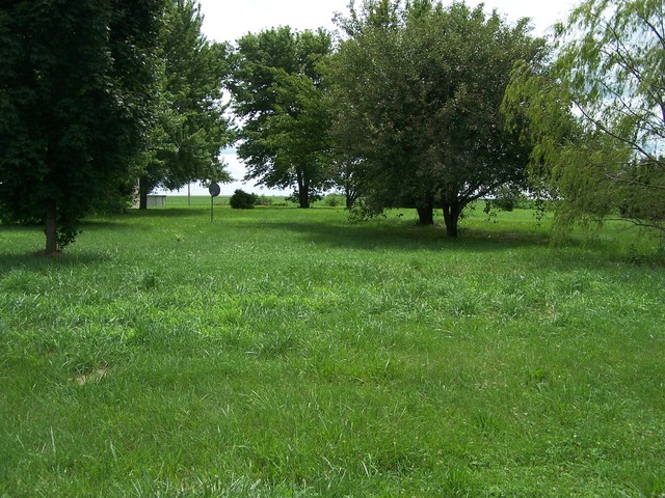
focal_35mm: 38
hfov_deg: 49.0
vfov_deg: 37.7
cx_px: 332
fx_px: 730
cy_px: 249
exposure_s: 1/1000
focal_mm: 6.3
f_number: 2.8
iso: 80
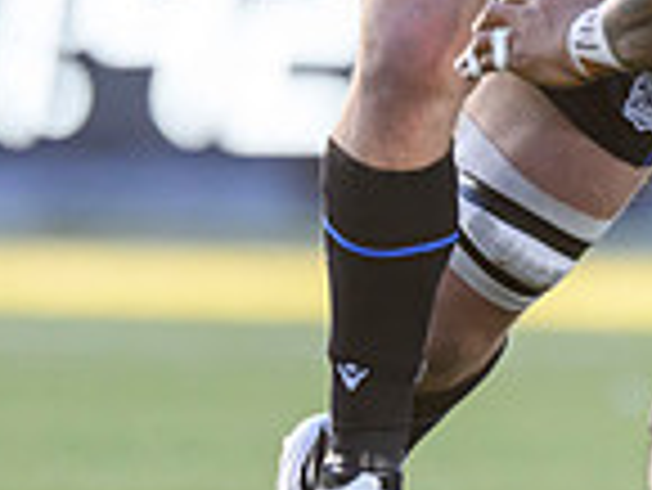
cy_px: -23
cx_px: 641
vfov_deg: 0.5
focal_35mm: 2970
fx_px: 55987
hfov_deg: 0.7
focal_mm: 560
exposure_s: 1/1250
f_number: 4
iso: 1600
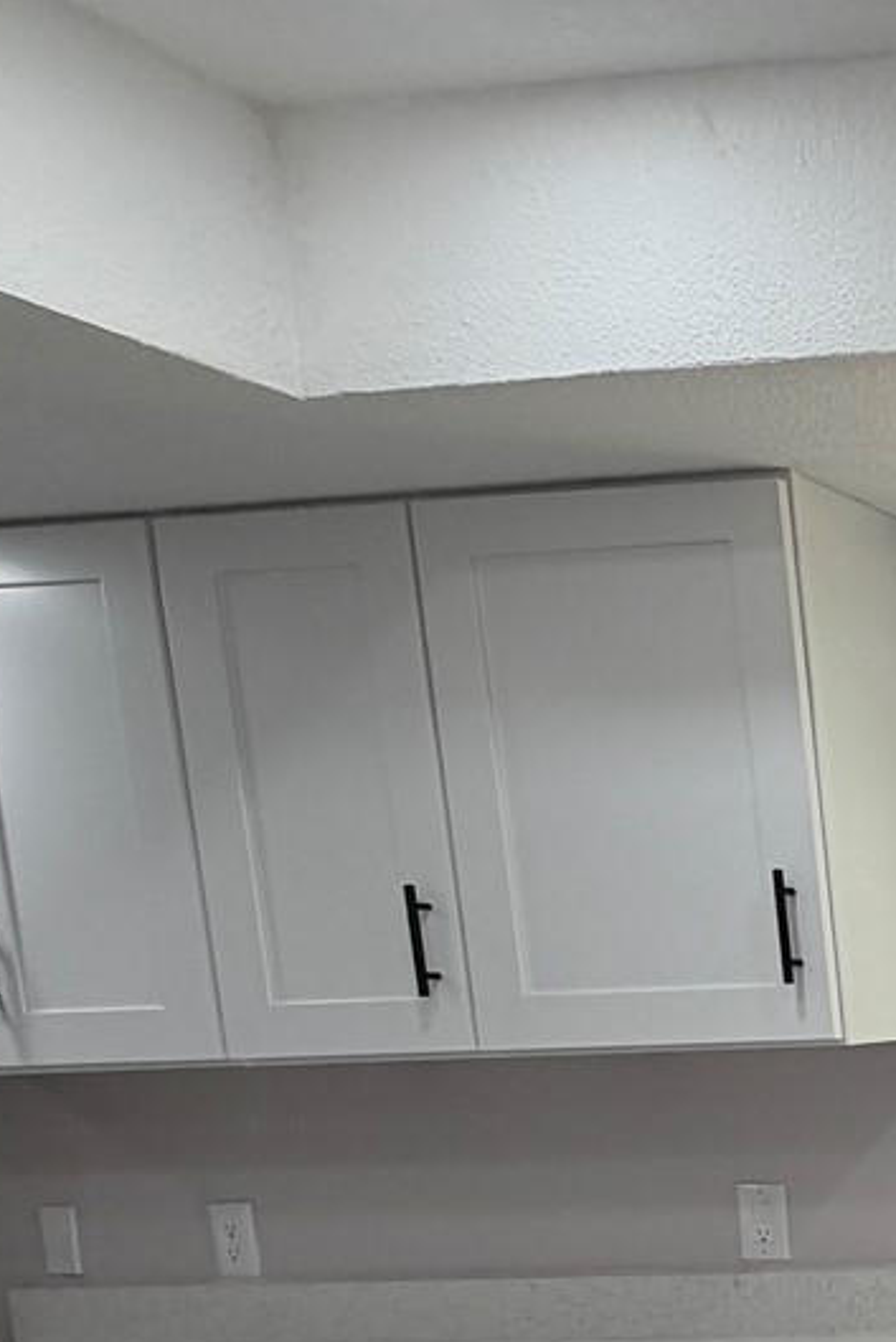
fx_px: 1641
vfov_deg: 41.9
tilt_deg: -5.4
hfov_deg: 19.4
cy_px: 1134
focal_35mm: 44
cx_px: 1749
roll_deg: +2.7
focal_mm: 2.22
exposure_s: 1/120
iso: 64
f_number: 2.2
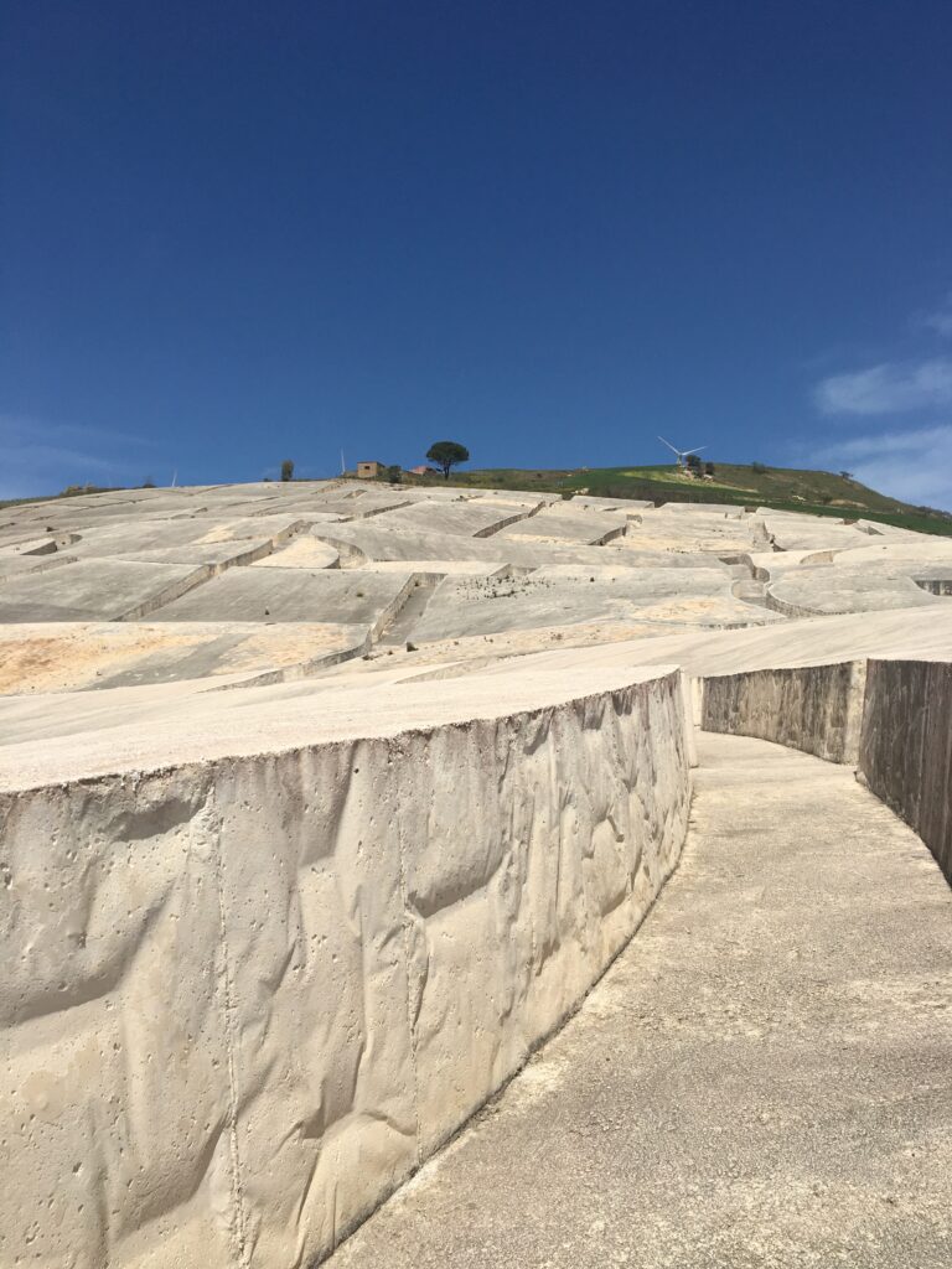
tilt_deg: +4.0
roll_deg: -1.9
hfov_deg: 48.2
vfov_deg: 61.7
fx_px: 1063
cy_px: 634
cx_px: 476
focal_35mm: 29
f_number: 2.2
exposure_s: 1/4525
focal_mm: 4.15
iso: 25
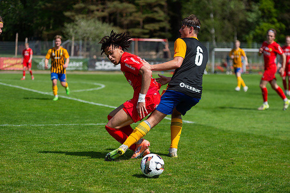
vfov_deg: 12.2
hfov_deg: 18.3
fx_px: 902
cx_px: 145
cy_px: 96
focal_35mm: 112
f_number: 3.2
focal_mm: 112
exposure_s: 1/2000
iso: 100
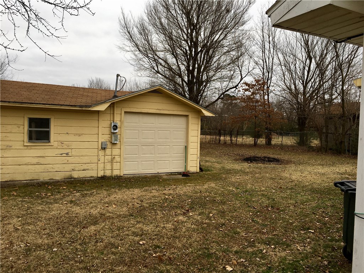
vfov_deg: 48.2
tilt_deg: -3.0
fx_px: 305
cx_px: 182
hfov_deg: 61.7
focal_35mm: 29
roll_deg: -1.6
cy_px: 136
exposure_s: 1/268
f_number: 2.2
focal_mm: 4.15
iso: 25
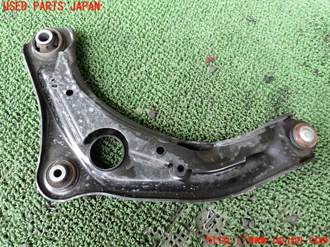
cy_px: 124
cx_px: 165
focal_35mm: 30
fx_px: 286
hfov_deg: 60.0
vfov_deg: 46.8
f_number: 2.3
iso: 250
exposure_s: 1/30
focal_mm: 5.4
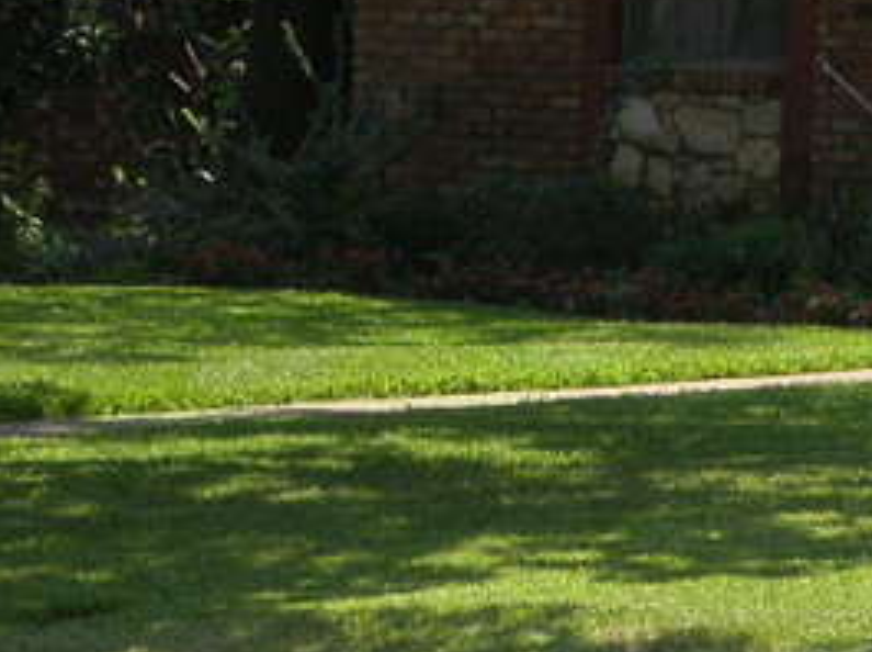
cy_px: 504
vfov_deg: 4.5
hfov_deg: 6.0
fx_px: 8276
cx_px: 727
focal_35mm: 329
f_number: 5.4
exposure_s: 1/267
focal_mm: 28.2
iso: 100
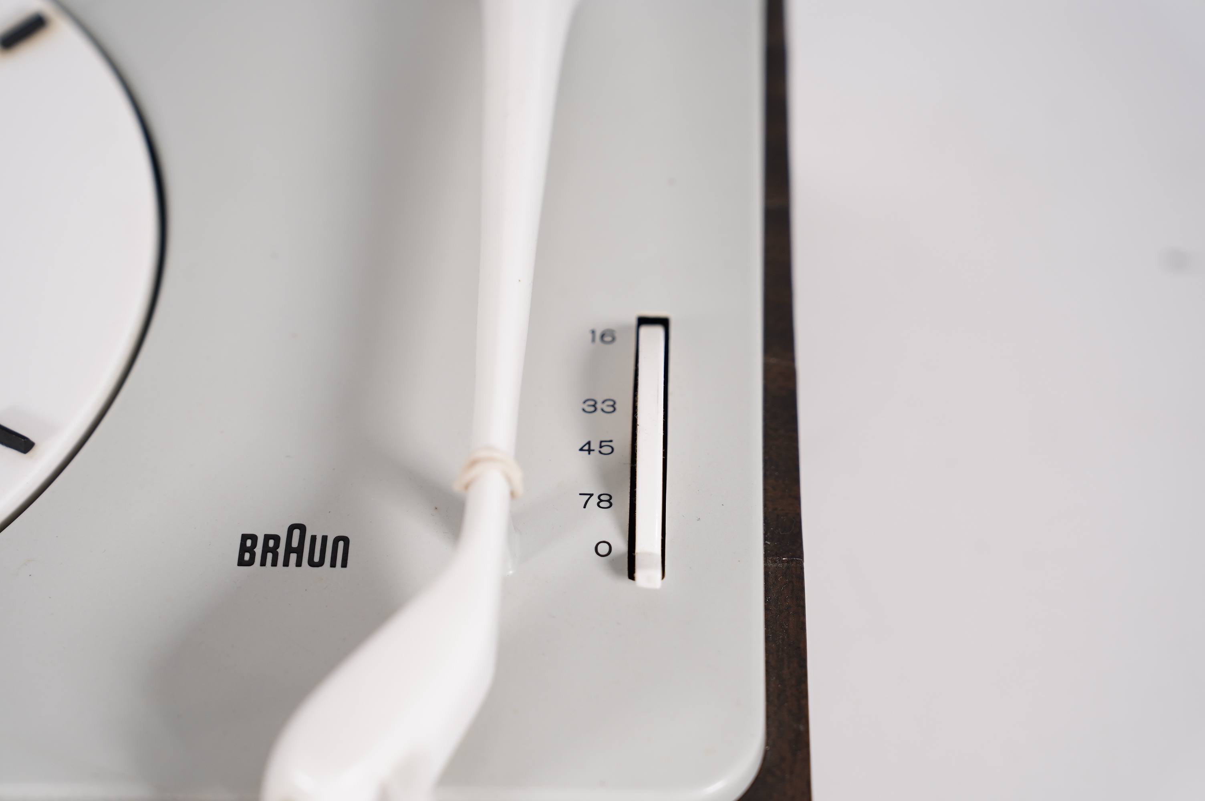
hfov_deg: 28.9
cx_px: 602
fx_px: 2341
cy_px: 400
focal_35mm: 70
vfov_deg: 19.4
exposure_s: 1/160
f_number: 4
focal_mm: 70
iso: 400
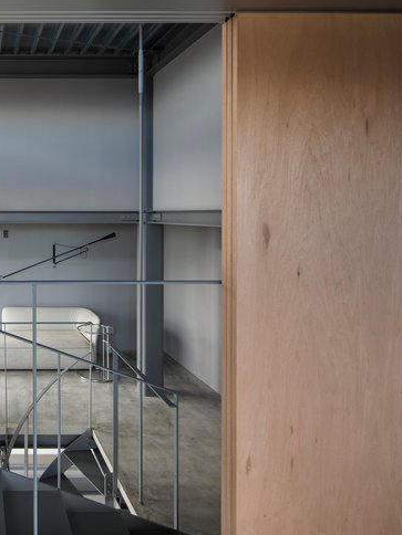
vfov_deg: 65.3
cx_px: -11
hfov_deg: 43.1
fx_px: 418
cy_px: 271
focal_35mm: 27
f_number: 10
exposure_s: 1/6
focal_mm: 17
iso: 400
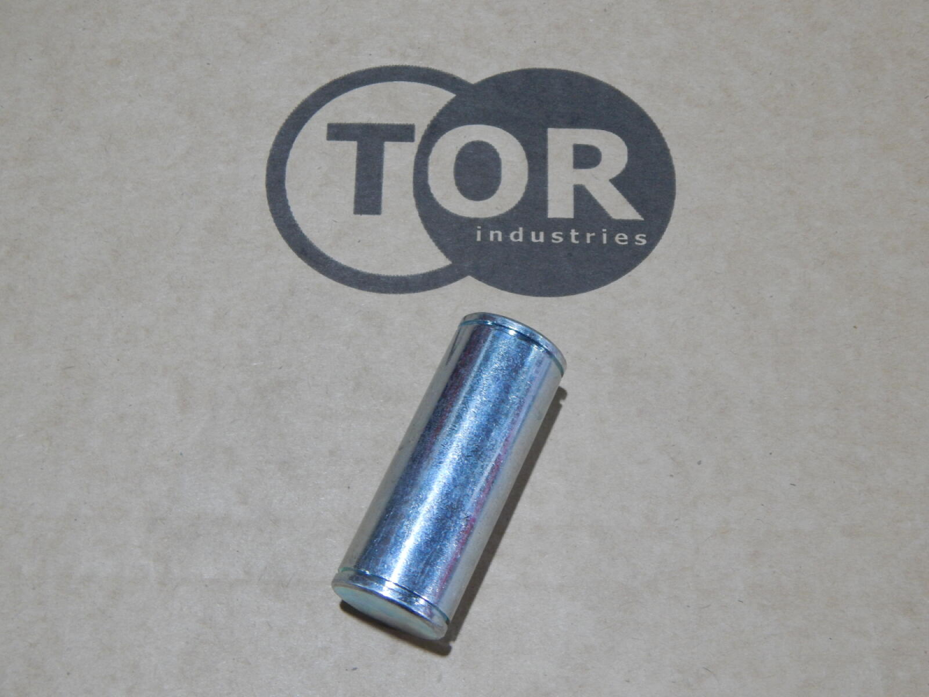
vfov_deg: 26.6
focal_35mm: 55
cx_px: 464
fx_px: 1476
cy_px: 348
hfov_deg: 34.9
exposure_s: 1/30
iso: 250
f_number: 3.8
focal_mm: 9.7
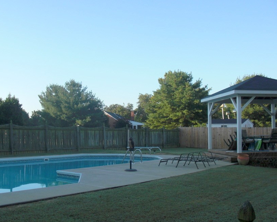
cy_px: 109
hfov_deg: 42.0
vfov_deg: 34.1
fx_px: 361
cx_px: 122
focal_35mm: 44
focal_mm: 6.3
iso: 50
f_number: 2.8
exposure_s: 1/320
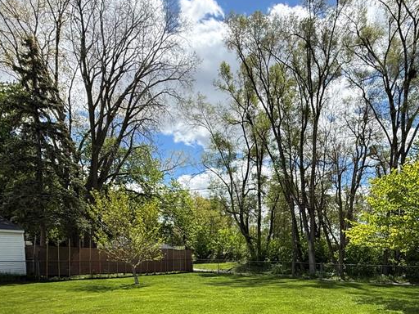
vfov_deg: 44.7
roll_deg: +0.5
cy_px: 289
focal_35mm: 28
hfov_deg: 62.5
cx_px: 263
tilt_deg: -4.2
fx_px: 339
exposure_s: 1/1431
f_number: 2.2
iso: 50
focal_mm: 2.22
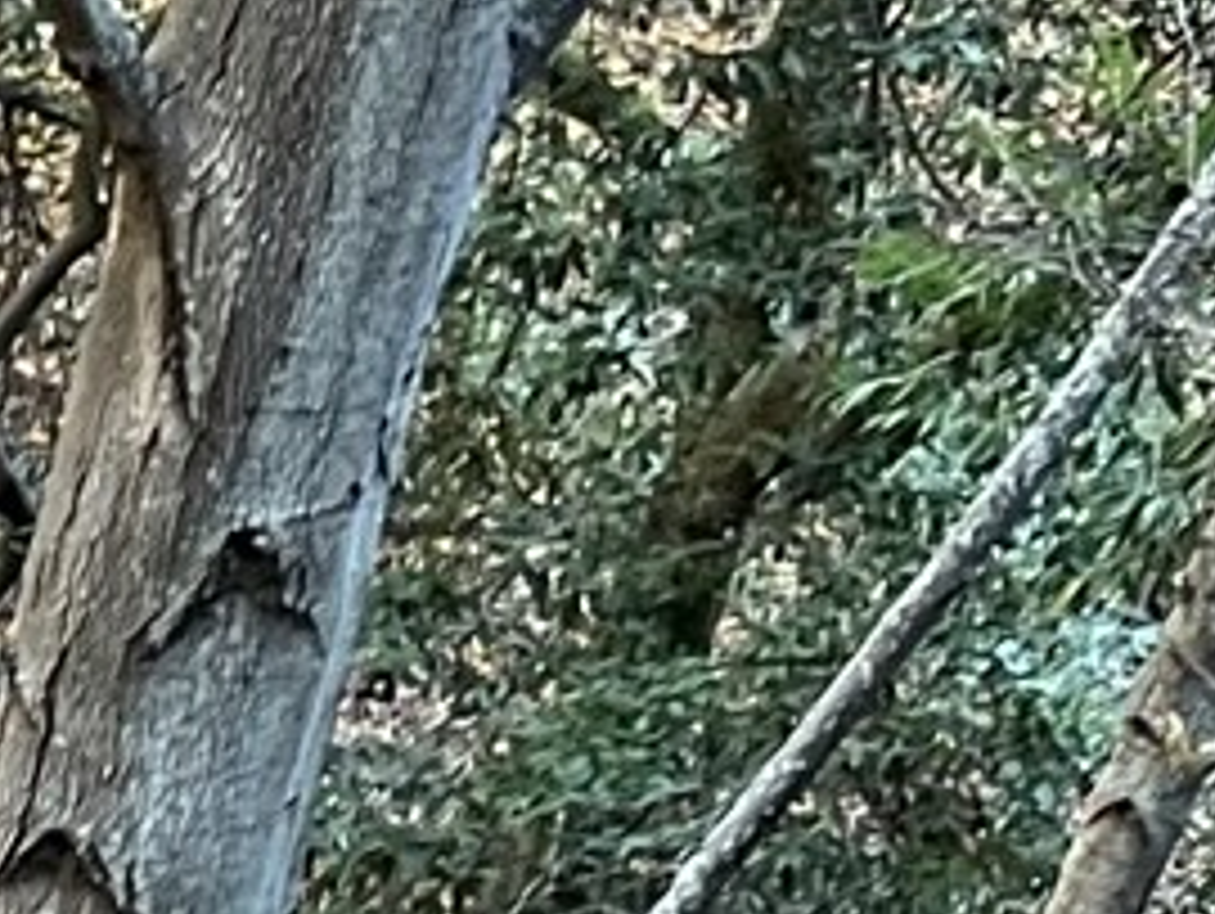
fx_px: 6921
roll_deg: -0.4
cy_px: 3093
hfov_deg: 9.4
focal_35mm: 197
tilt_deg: -28.8
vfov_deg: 6.6
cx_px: -1179
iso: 160
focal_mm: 5.7
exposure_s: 1/60
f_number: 1.5
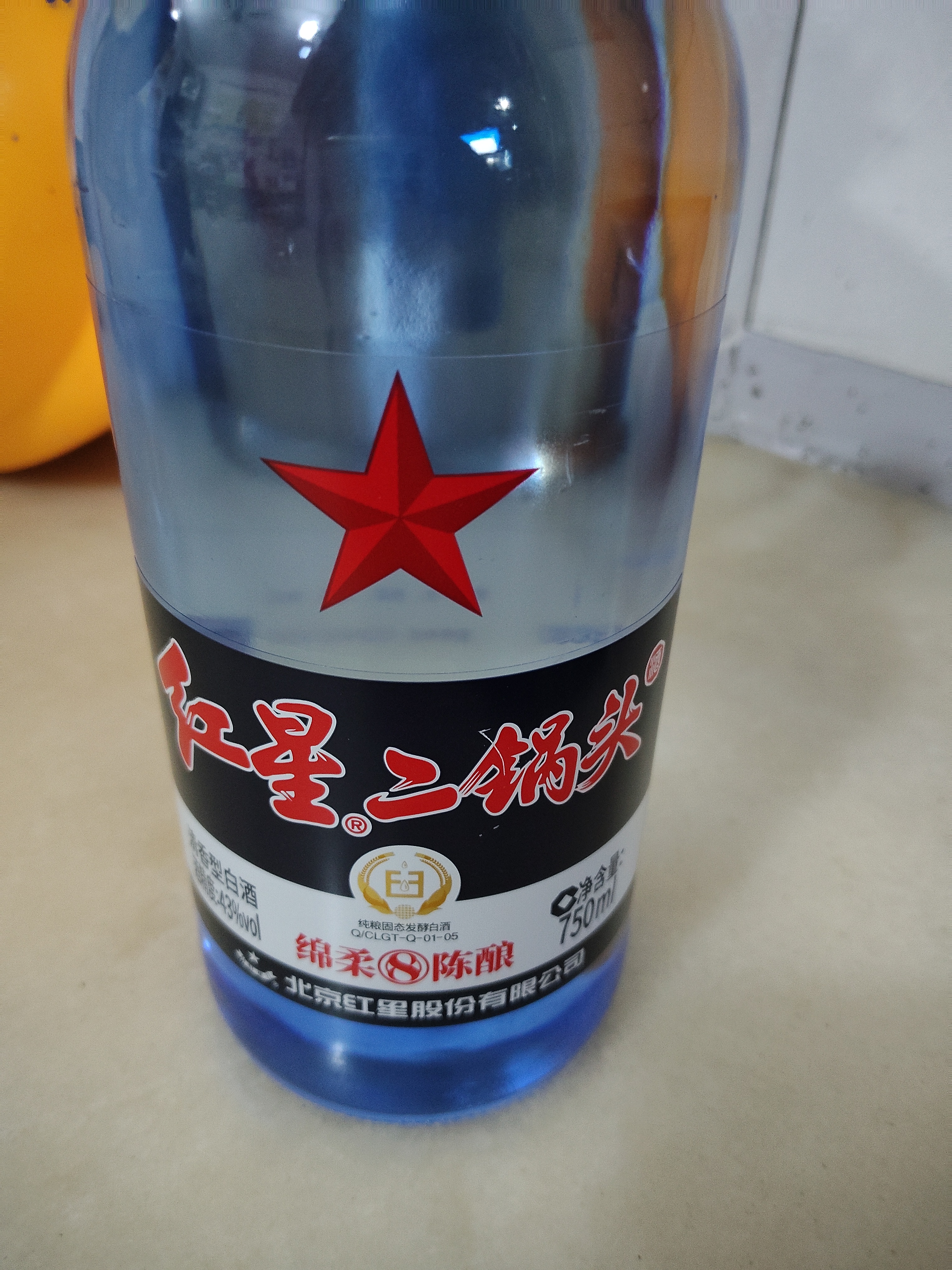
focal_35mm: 27
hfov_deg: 51.4
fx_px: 990
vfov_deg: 65.3
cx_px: 476
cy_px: 635
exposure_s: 1/50
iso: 3497
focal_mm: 4.05
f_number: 1.8
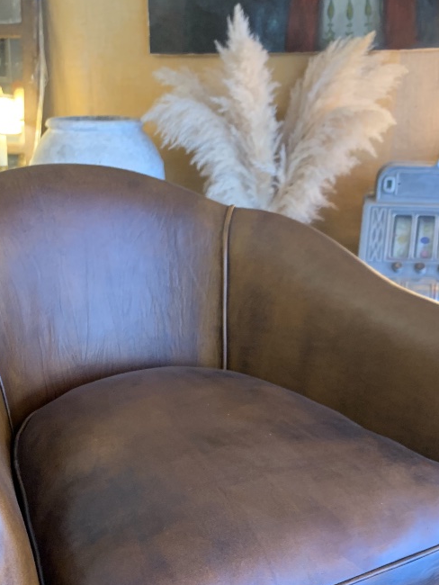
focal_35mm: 48
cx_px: 183
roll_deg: +1.9
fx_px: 811
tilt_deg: -29.3
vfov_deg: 37.8
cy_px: 489
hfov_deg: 30.2
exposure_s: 1/50
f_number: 1.8
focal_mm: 4.25
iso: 250
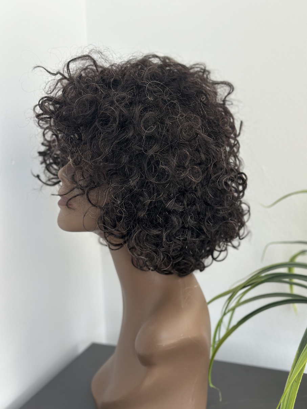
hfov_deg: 30.3
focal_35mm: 48
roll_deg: +2.0
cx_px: 154
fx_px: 568
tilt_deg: -11.4
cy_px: 204
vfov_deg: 39.7
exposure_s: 1/274
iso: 80
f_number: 1.78
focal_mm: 6.86
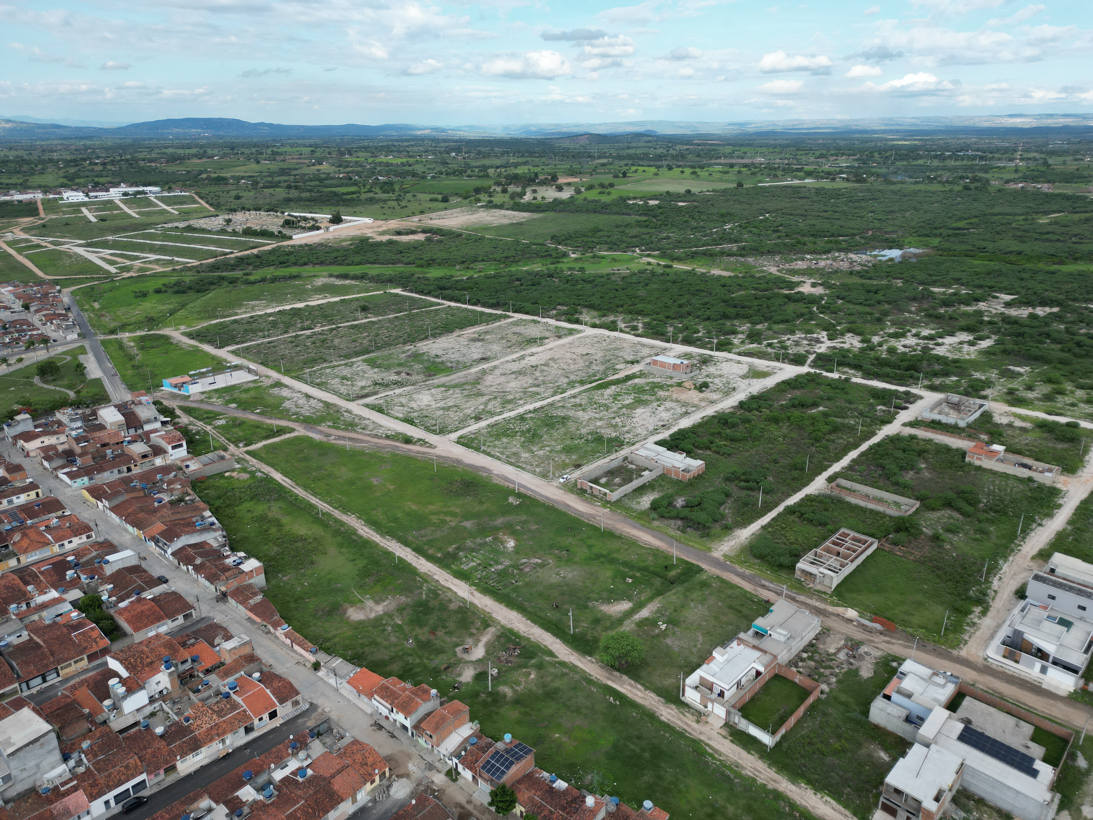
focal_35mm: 24
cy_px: 410
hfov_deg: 71.6
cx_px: 546
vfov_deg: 56.8
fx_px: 758
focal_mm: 6.72
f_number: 1.7
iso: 150
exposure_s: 1/2000
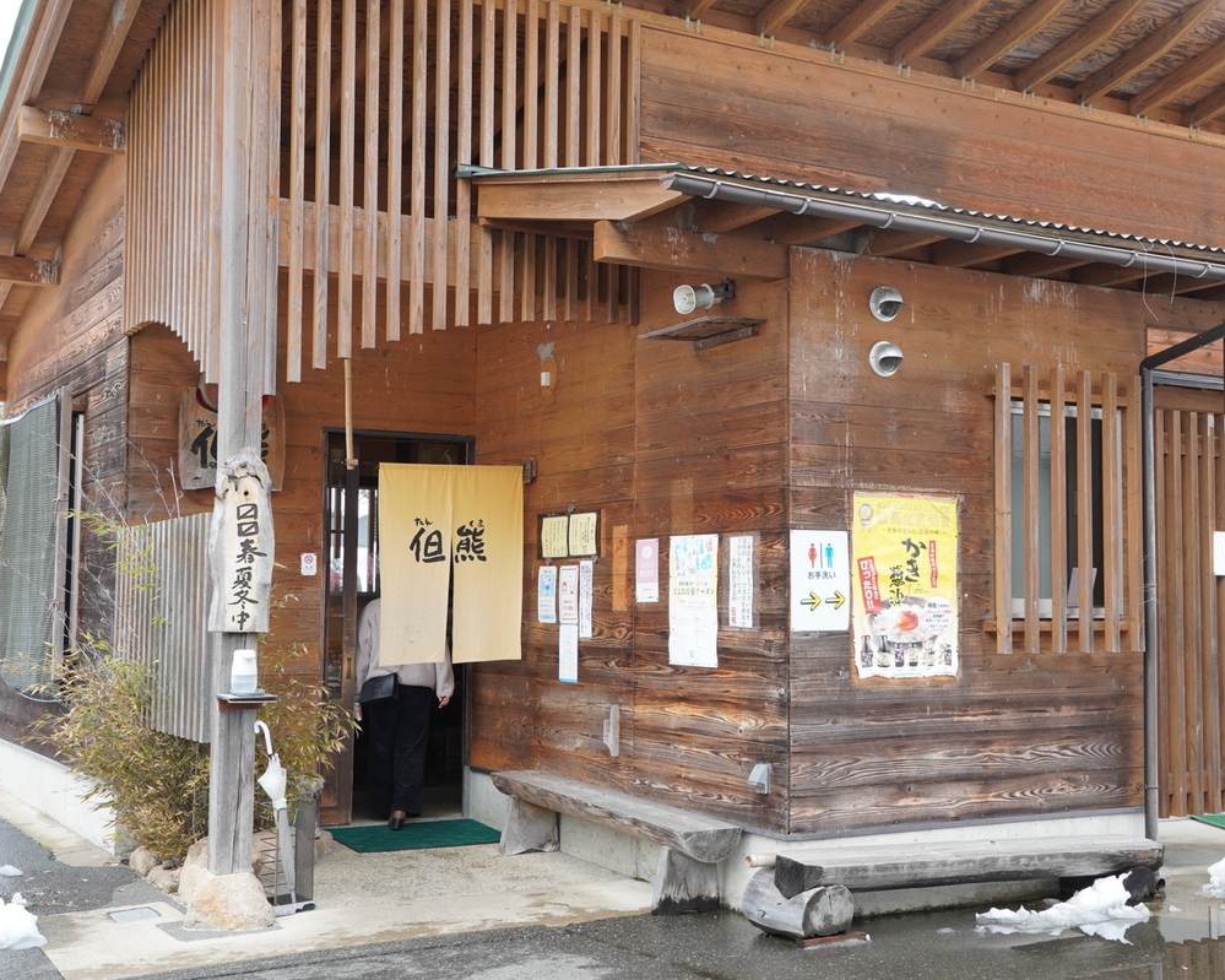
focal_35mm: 44
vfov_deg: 34.1
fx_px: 1595
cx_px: 708
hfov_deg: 41.9
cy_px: 491
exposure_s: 1/160
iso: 640
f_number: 5
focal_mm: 26
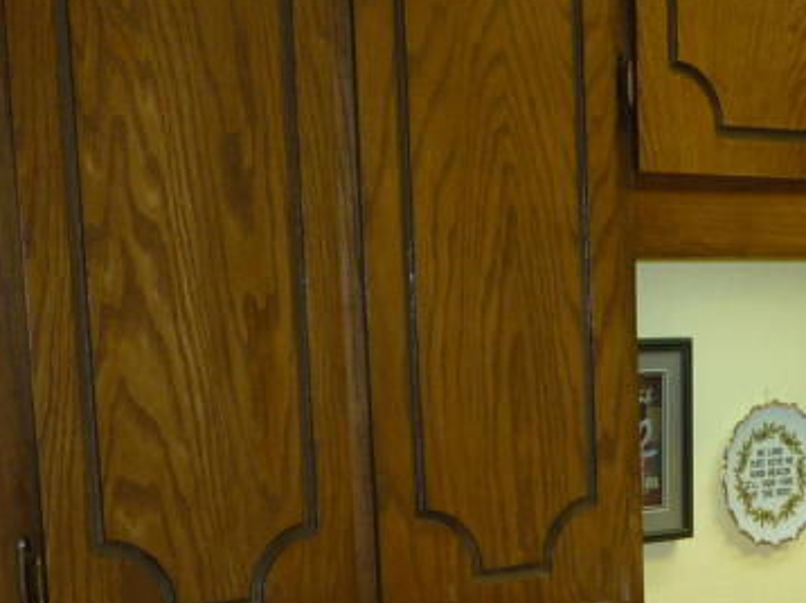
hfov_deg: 22.9
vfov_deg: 17.2
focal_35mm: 83
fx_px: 1931
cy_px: 655
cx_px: 734
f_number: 3.3
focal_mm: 5.2
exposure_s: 1/30
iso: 100
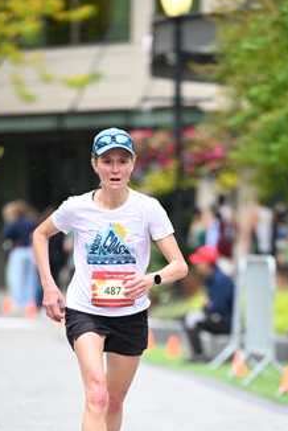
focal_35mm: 337
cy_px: 353
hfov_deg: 4.1
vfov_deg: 6.1
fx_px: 4035
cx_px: 162
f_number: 2.8
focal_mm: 200
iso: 1250
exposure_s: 1/1250
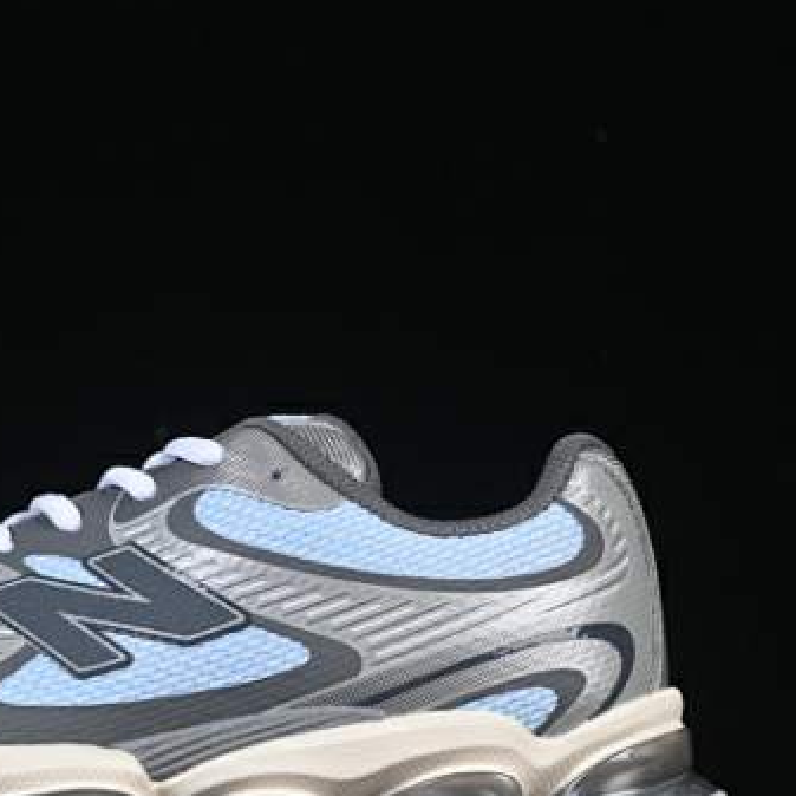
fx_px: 3590
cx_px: 184
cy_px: 546
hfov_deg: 12.6
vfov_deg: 12.6
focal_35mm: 138
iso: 160
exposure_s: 1/80
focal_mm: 50
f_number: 8
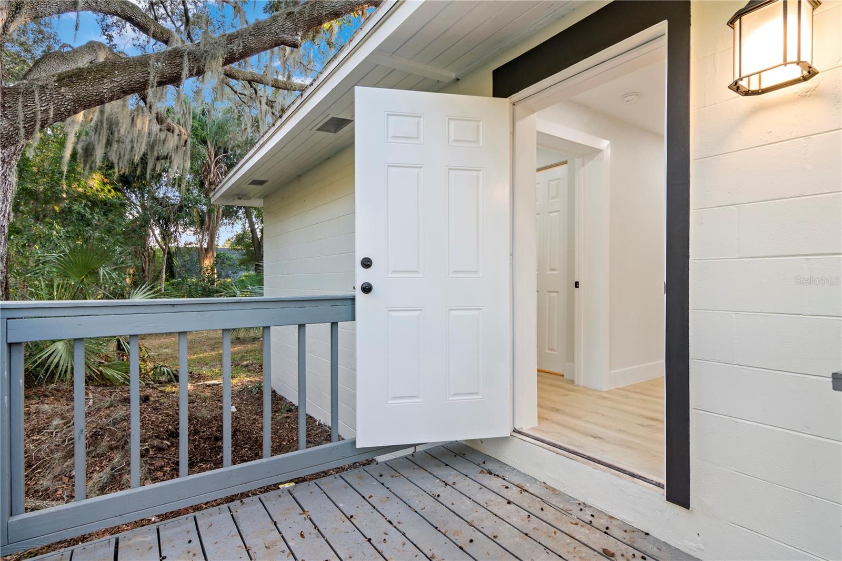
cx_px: 421
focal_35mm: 16
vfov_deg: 72.0
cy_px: 280
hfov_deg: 95.0
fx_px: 386
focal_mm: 11
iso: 200
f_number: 9
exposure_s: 1/6
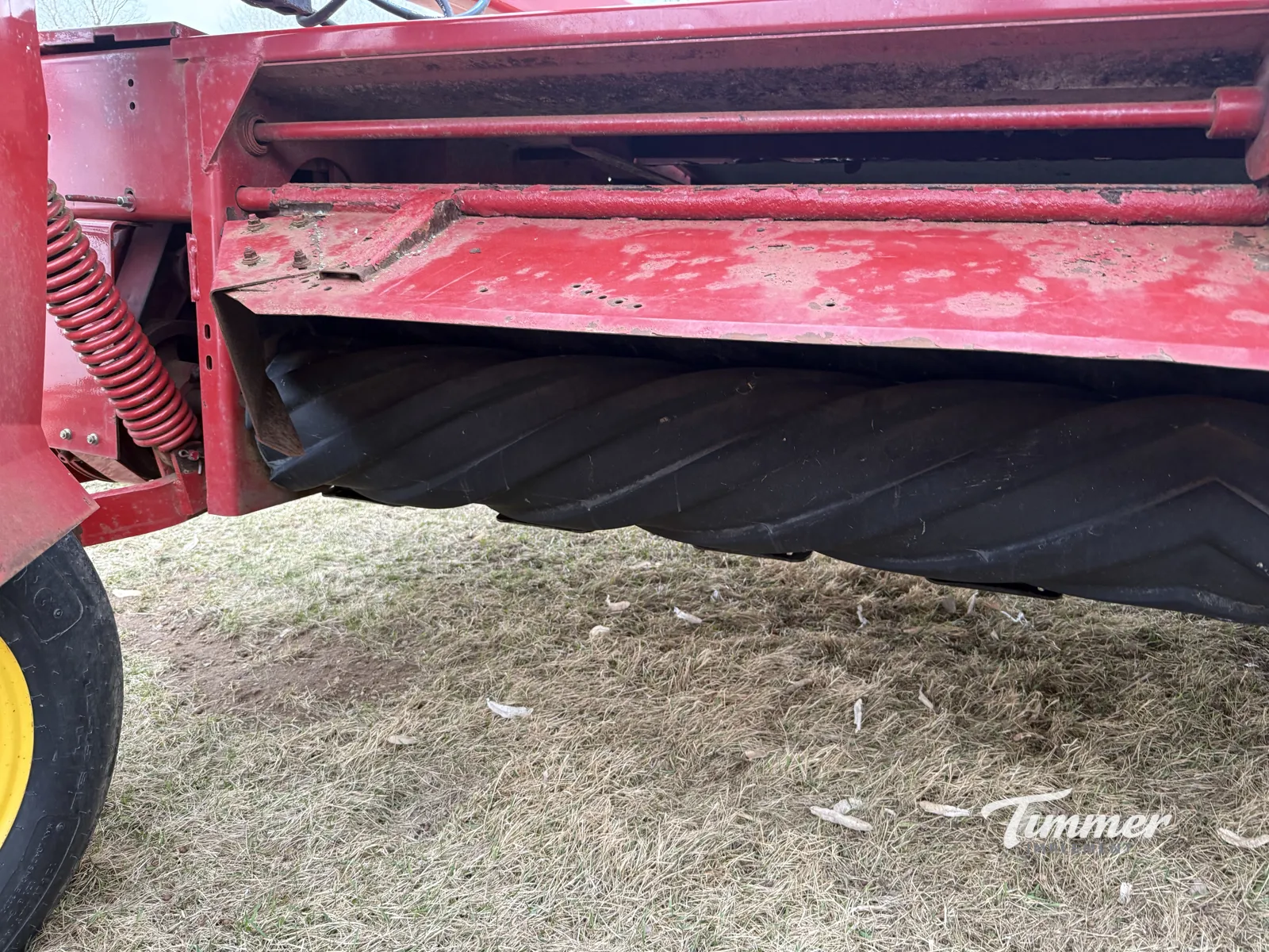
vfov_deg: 56.8
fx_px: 880
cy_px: 476
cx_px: 634
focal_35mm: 24
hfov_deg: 71.6
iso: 200
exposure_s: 1/96
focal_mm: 6.76
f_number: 1.78
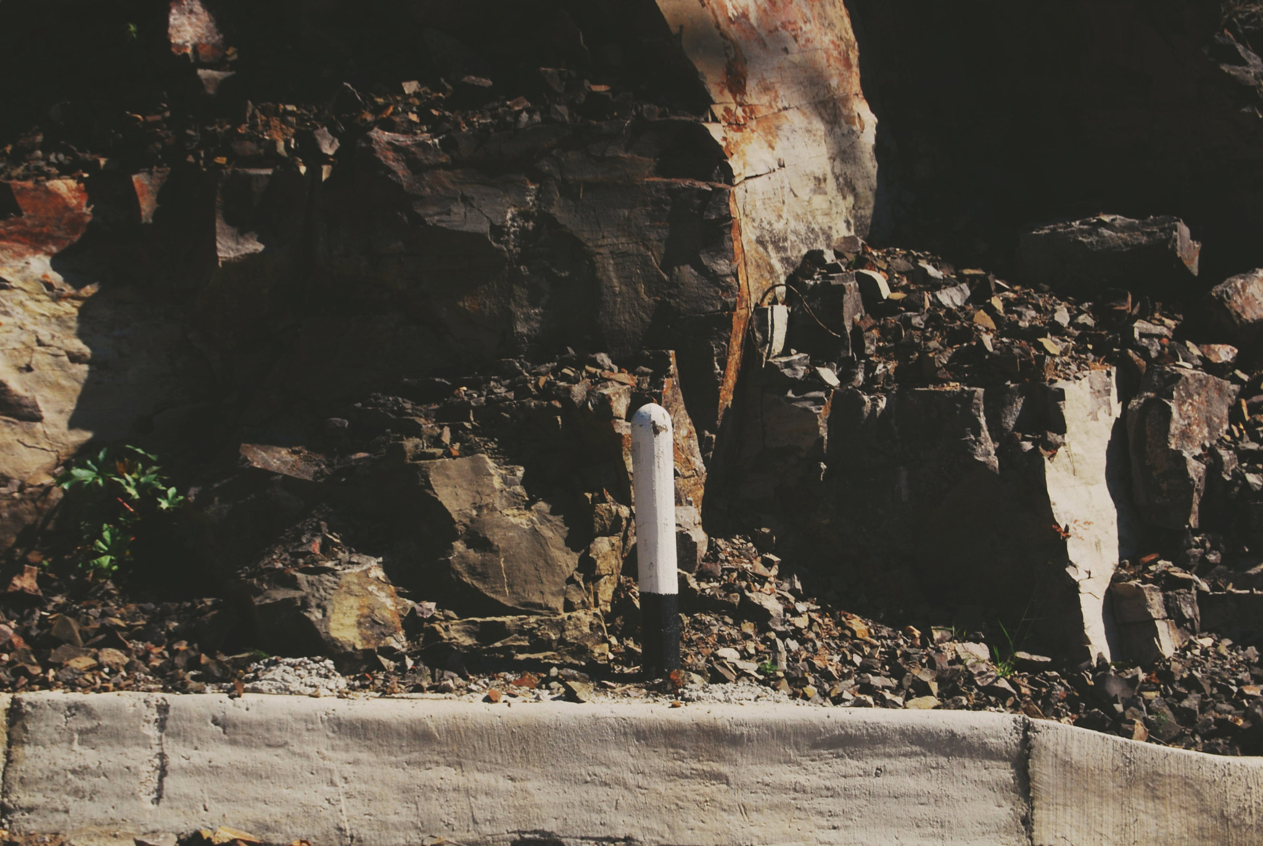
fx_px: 2898
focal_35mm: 82
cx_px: 632
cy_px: 423
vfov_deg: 16.6
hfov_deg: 24.6
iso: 200
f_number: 10
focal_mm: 55
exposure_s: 1/400
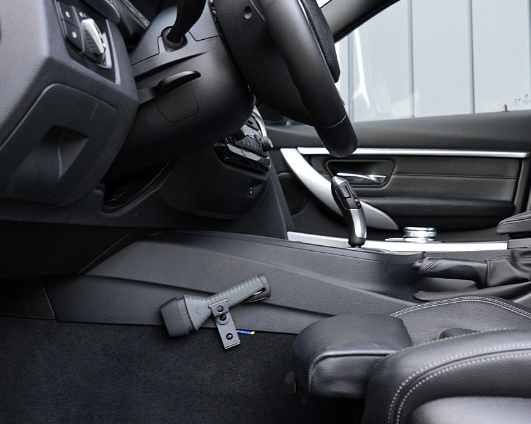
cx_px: 333
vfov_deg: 30.8
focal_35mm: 49
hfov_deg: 37.8
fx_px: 770
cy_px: 200
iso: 800
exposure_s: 1/40
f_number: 3.5
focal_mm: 18
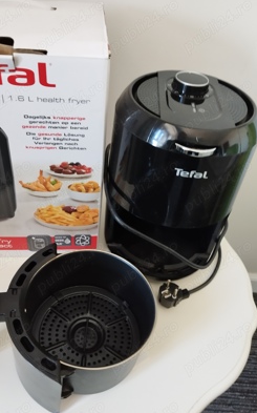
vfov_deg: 68.4
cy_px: 204
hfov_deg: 45.8
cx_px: 107
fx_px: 303
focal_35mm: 27
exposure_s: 1/25
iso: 800
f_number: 1.89
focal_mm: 5.95
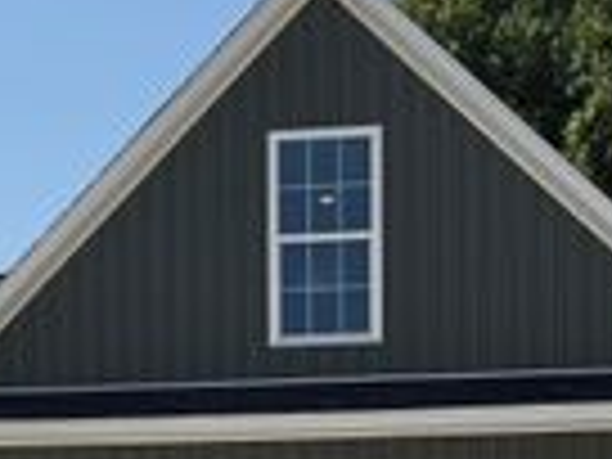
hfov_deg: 22.0
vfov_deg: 15.9
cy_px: 596
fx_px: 1556
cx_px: 148
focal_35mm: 88
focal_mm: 6.76
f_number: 1.78
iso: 80
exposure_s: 1/8130
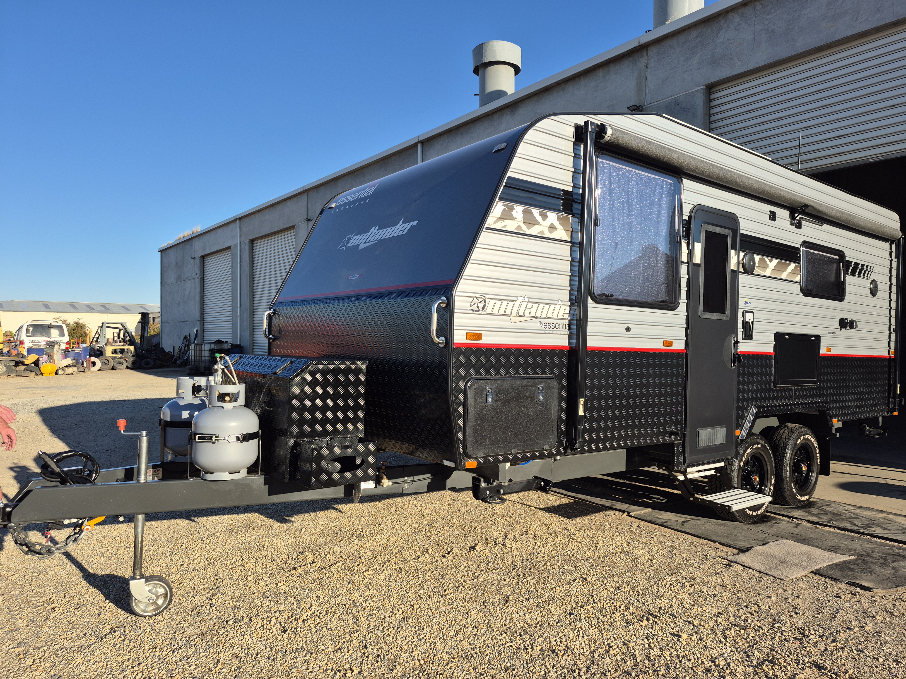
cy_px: 340
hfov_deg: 73.9
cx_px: 453
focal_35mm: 23
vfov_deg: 58.9
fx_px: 602
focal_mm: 5.4
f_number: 1.8
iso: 25
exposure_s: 1/1412
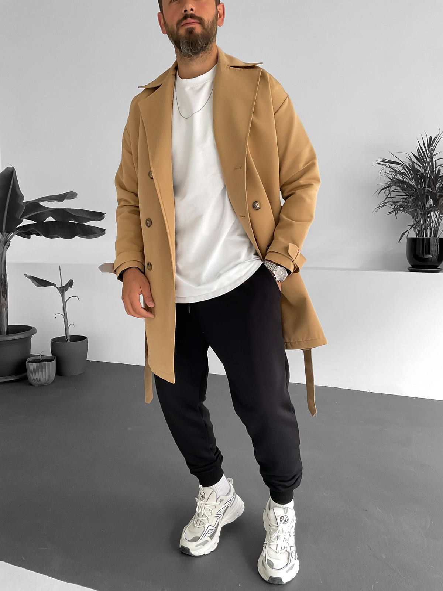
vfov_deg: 61.7
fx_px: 495
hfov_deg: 48.2
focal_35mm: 29
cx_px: 222
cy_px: 296
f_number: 1.8
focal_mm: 3
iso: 64
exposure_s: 1/120
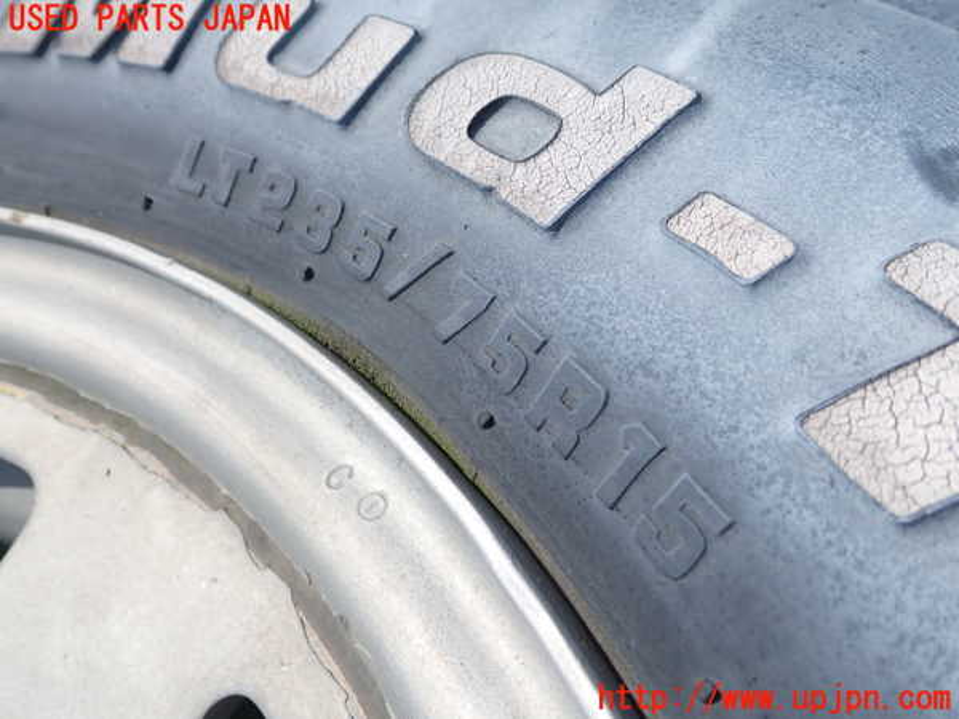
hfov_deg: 60.0
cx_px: 480
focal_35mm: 30
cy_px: 360
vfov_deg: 46.8
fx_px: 831
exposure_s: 1/250
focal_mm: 5.4
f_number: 9
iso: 100
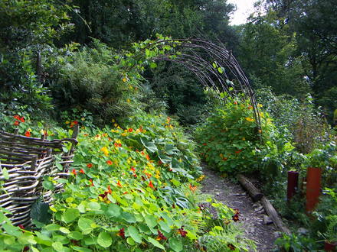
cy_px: 126
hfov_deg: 51.4
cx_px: 168
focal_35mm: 36
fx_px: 350
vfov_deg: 39.7
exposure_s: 1/250
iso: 50
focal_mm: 4.7
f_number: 2.8
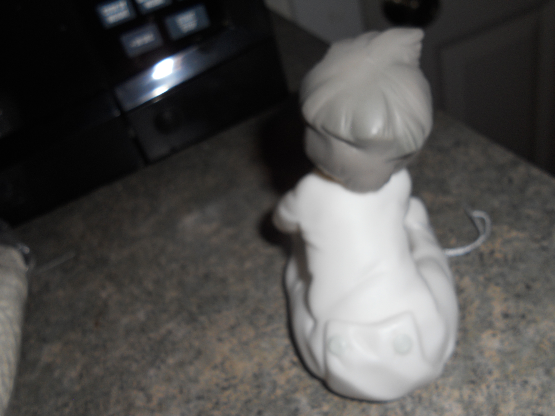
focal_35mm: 32
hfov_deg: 56.8
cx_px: 278
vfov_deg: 44.2
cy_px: 208
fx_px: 513
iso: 80
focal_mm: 5.8
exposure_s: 1/25
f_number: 8.8
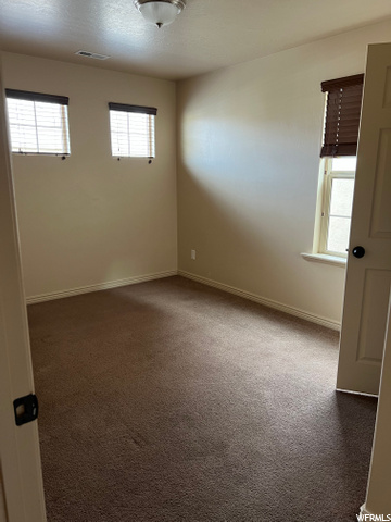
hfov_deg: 53.1
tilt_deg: -12.8
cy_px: 261
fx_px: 392
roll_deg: -0.3
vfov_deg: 67.3
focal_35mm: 26
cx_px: 196
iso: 160
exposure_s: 1/60
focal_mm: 5.7
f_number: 1.5
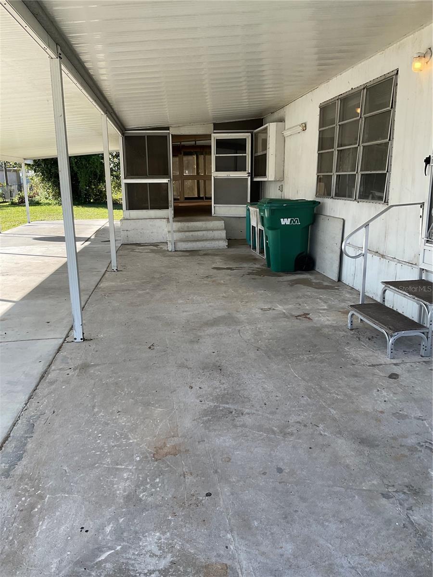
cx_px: 216
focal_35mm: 29
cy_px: 288
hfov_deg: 48.2
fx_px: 484
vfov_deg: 61.7
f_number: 1.8
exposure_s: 1/351
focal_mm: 3
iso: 16
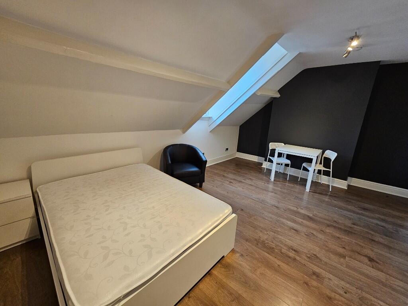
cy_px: 153
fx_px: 153
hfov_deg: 106.2
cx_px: 204
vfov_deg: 89.9
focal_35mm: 13
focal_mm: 2.2
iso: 250
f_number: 2.2
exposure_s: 1/60
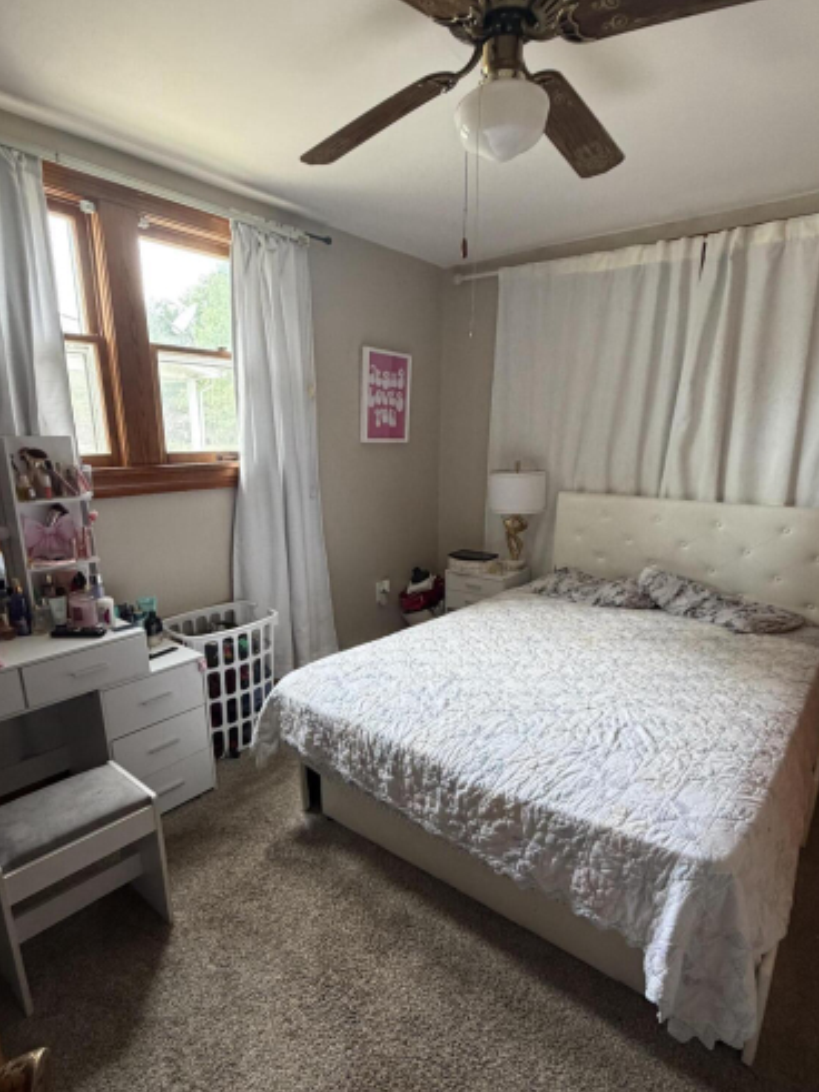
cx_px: 398
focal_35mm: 19
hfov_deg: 68.6
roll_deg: +1.0
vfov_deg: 84.4
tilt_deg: -15.7
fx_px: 600
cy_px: 599
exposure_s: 1/106
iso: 320
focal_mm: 2.22
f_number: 2.2
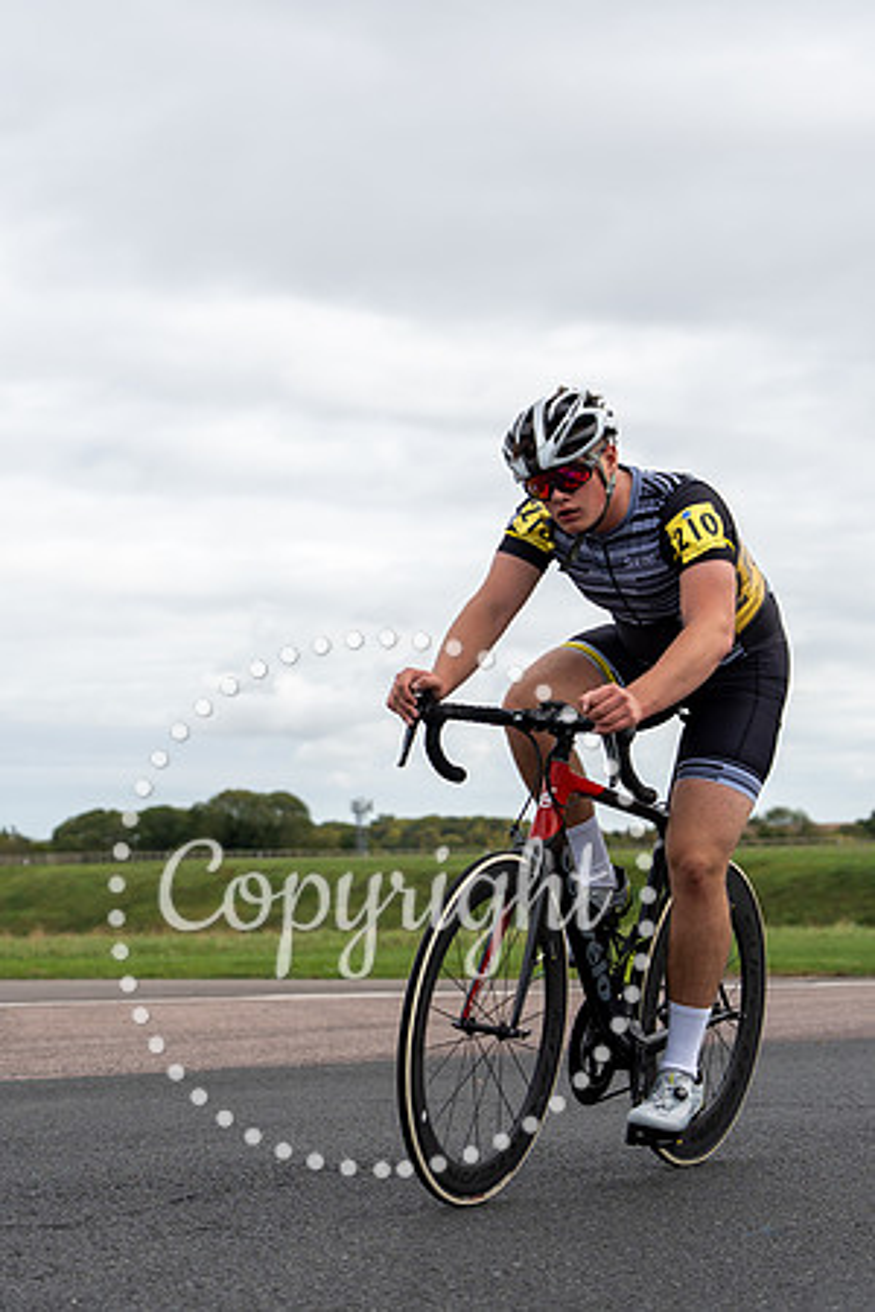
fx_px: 3148
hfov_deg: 15.8
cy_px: 768
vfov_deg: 23.5
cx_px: 342
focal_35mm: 86
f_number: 3.5
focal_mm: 47
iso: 100
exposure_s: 1/1000
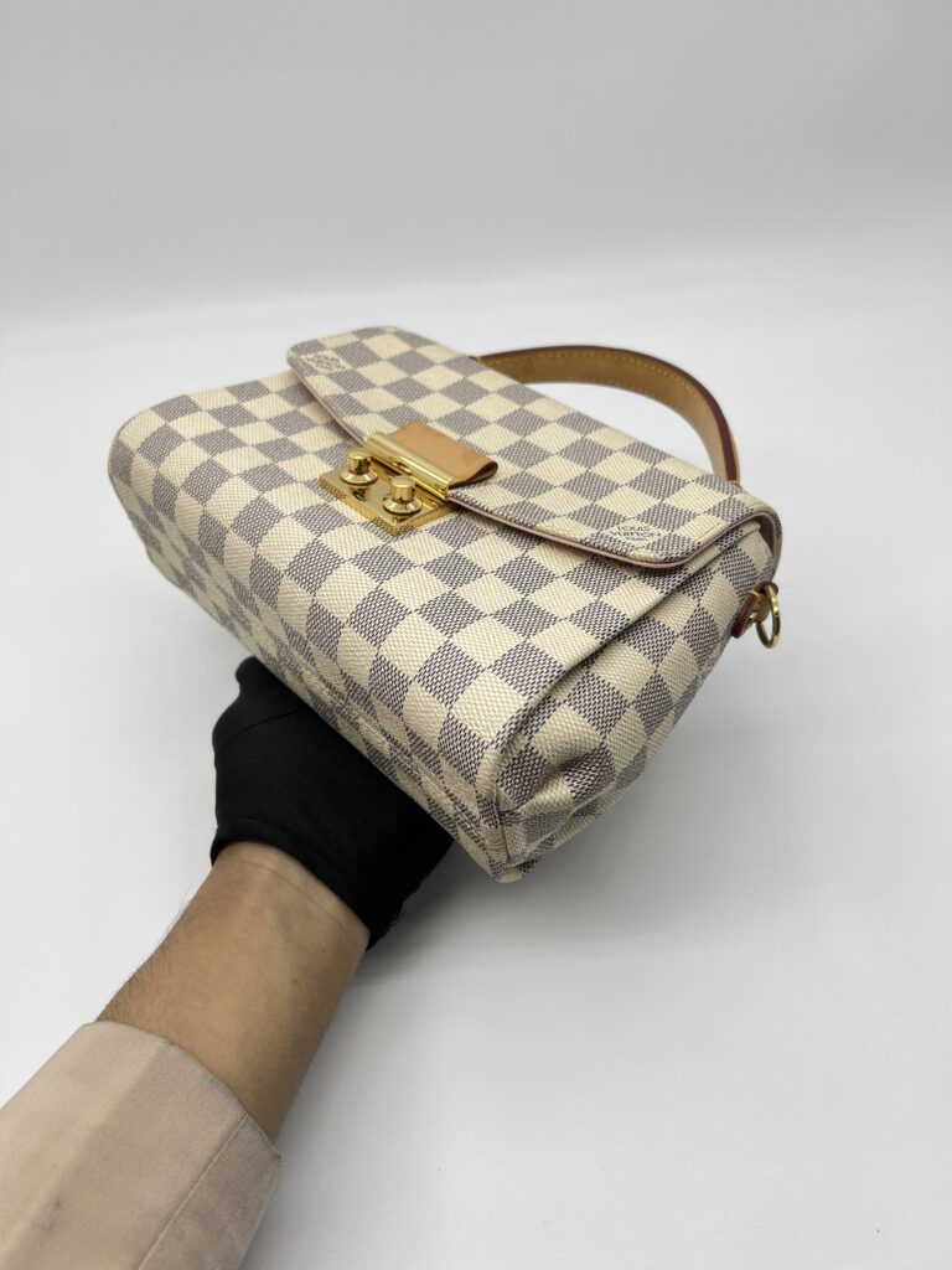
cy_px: 635
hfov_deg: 53.1
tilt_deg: -44.9
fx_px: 953
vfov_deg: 67.3
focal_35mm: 26
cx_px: 476
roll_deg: +6.2
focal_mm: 5.7
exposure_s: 1/140
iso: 32
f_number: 1.5
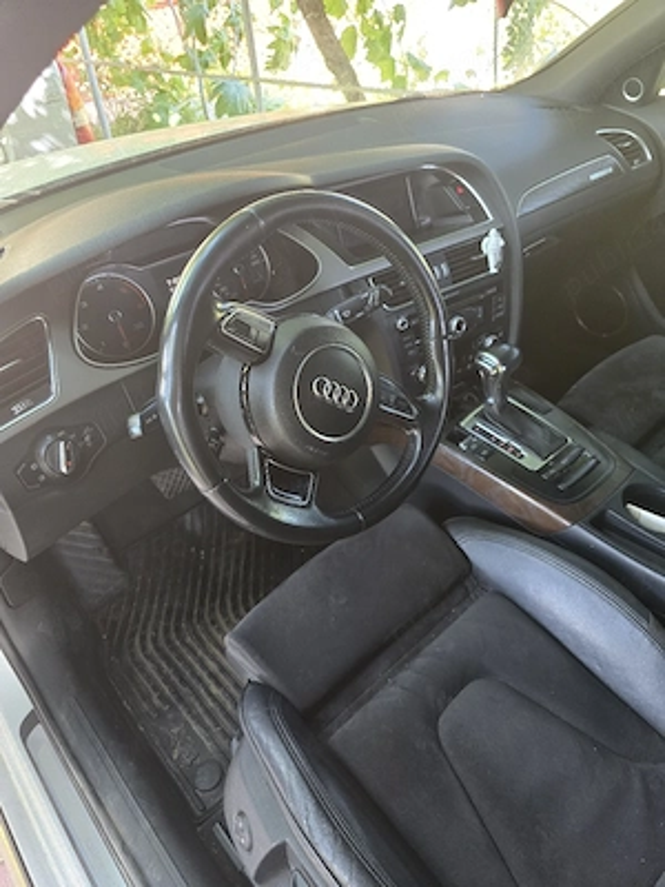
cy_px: 444
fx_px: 589
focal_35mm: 23
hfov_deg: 58.9
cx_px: 332
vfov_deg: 73.9
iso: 400
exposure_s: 1/101
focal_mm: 6.3
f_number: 1.7
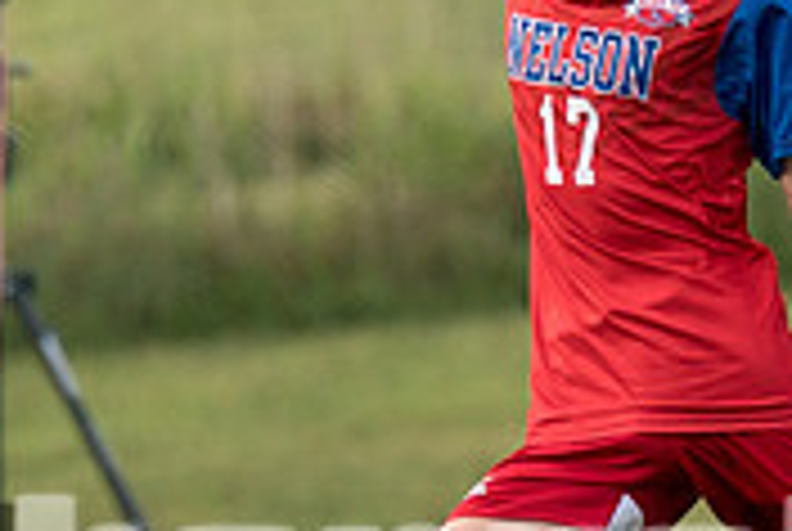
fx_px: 37749
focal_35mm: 1713
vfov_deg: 0.8
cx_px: 809
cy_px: 240
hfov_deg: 1.2
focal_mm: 200
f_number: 2.8
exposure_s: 1/1250
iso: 250
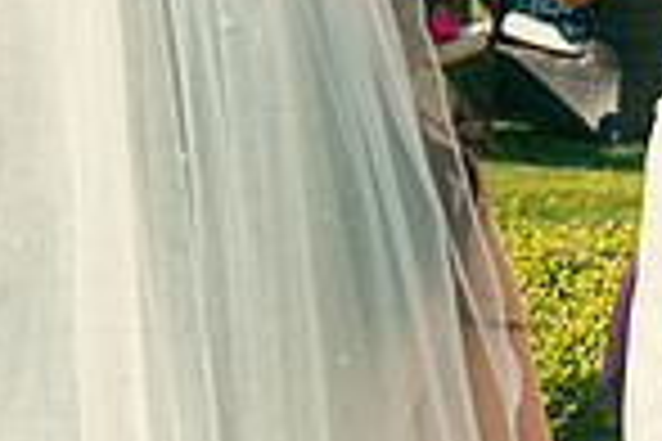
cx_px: -90
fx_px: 2464
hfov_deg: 14.9
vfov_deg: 10.2
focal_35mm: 134
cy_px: 160
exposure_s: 1/640
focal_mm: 34
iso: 200
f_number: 5.6
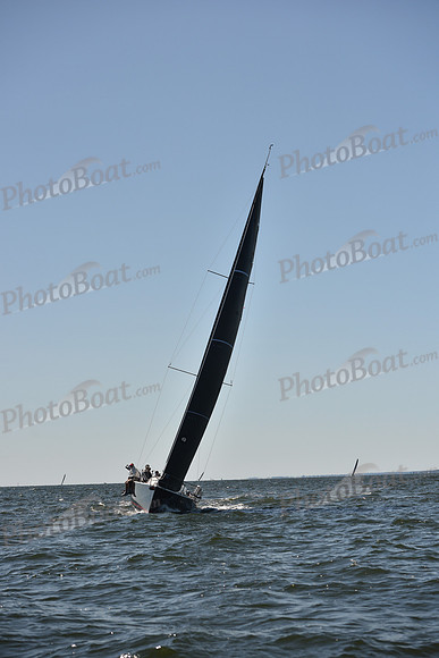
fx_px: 1280
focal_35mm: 70
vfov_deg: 28.8
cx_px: 220
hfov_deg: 19.5
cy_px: 329
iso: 250
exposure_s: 1/1600
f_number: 5
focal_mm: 70
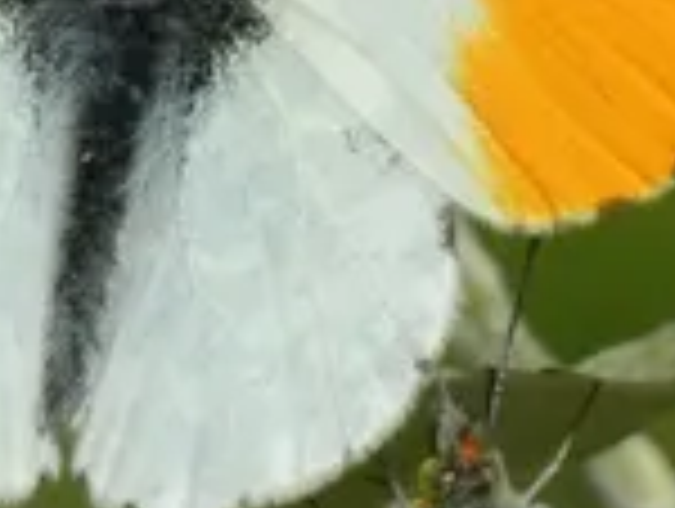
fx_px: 45624
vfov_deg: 0.6
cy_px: 355
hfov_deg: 0.8
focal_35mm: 2336
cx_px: 238
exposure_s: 1/200
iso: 80
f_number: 5.6
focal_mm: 98.3
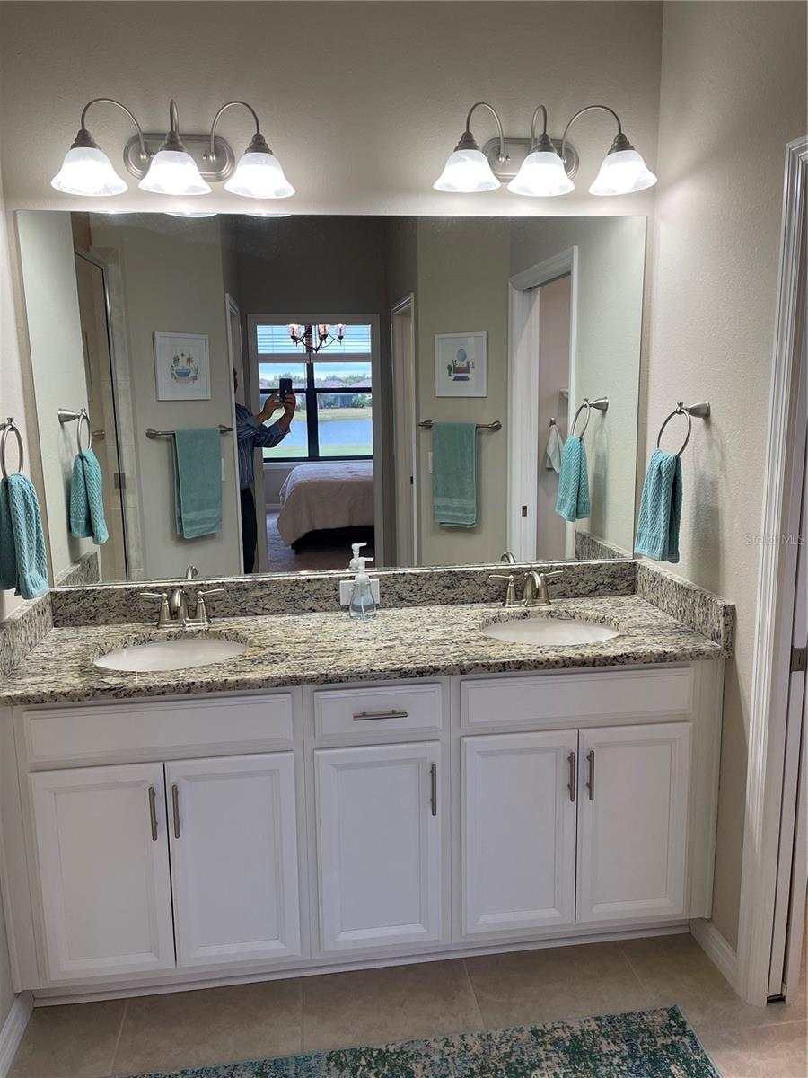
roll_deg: +1.3
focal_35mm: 26
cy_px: 539
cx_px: 404
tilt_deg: -9.3
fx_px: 809
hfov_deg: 53.1
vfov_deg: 67.3
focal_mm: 4.2
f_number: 1.6
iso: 80
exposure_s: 1/120
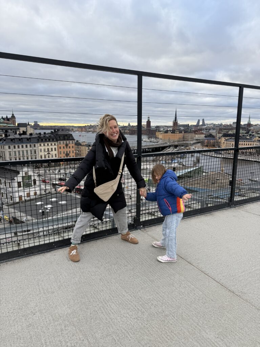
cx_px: 130
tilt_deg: -7.5
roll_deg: -2.8
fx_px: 240
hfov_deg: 56.8
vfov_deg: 71.6
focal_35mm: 24
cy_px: 174
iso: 80
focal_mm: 6.76
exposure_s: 1/467
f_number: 1.78
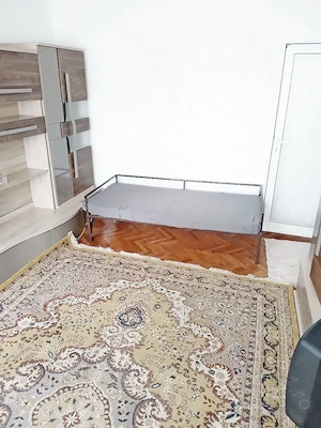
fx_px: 321
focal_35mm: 26
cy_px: 214
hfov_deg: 53.1
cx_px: 160
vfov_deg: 67.3
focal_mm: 3.98
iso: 320
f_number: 1.8
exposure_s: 1/25
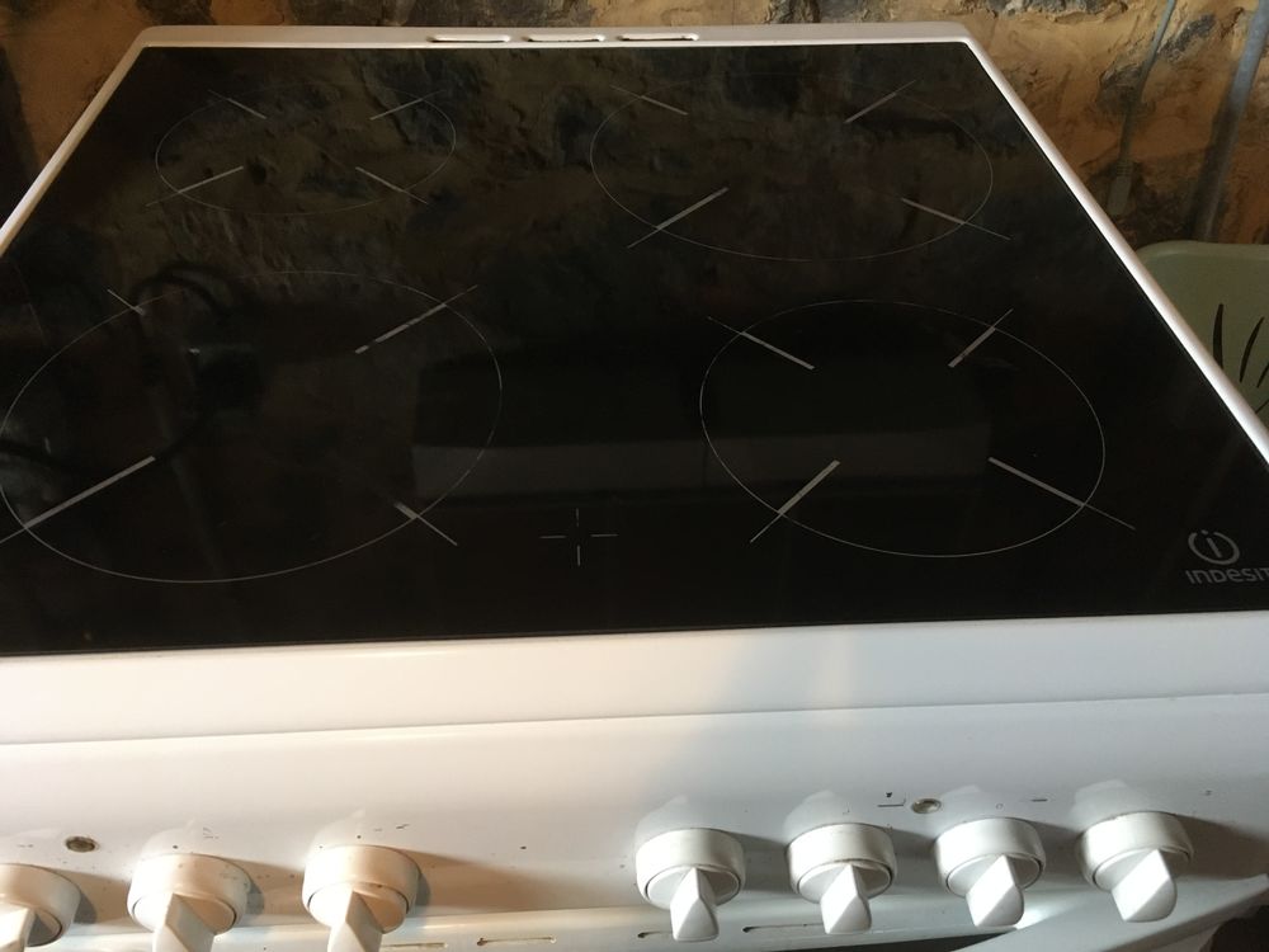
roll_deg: -2.7
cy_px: 476
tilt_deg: -42.3
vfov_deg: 48.2
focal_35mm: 29
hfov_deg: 61.7
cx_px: 634
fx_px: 1063
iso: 200
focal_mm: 4.15
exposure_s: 1/17
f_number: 2.2
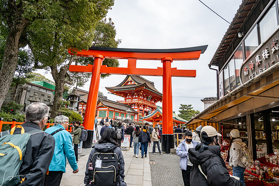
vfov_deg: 53.2
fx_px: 186
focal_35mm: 24
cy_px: 93
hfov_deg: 73.7
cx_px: 140
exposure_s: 1/500
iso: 180
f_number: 4
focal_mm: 24
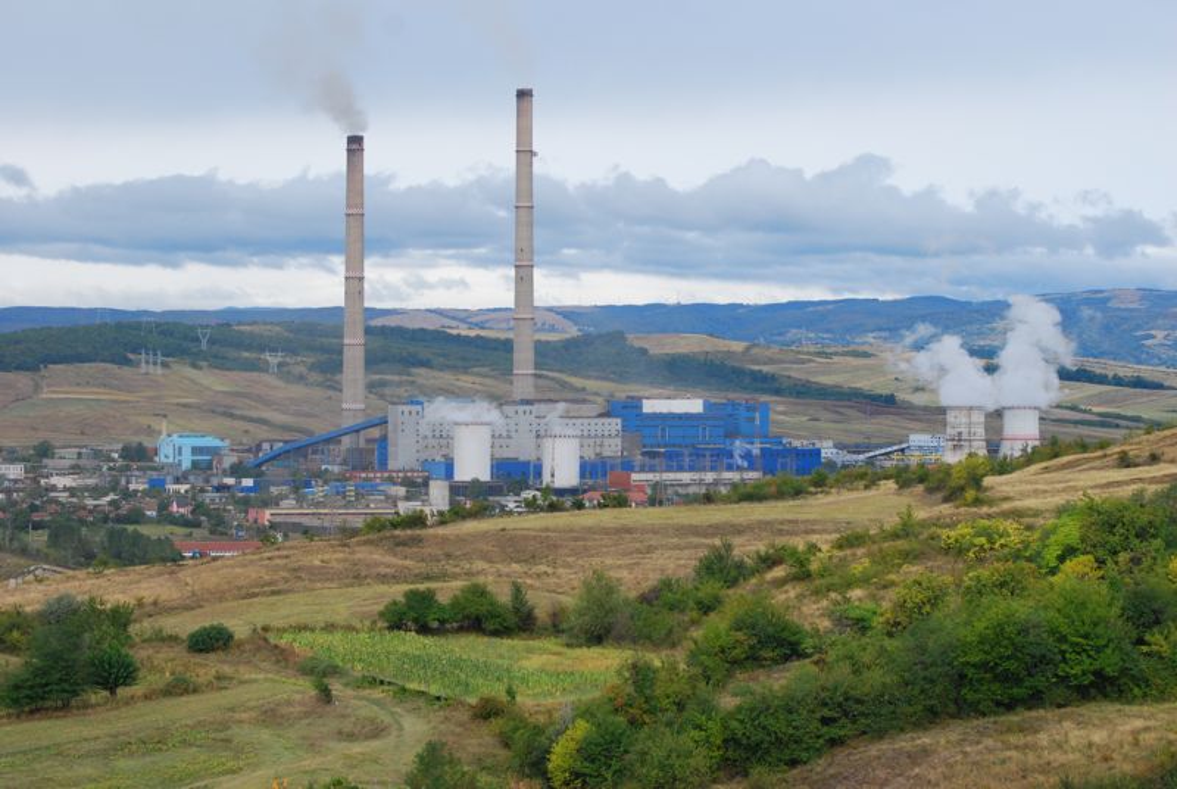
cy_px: 394
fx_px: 3438
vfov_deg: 13.1
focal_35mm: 105
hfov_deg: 19.4
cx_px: 588
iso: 200
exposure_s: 1/640
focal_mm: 70
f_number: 6.3
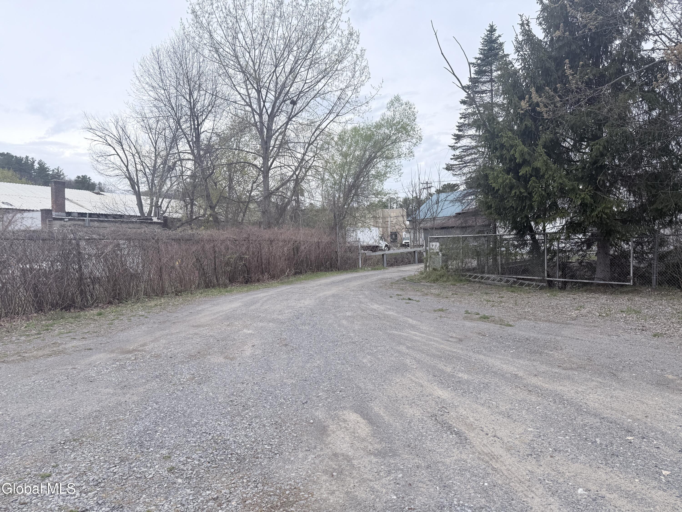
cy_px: 256
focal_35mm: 24
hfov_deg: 71.6
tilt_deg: -1.3
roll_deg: +0.8
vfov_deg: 56.8
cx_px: 341
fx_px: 473
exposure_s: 1/1770
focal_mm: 6.76
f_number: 1.78
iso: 80
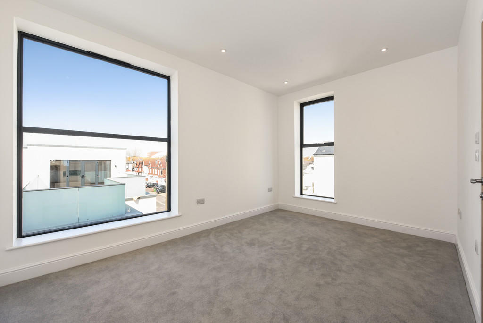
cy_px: 162
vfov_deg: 81.3
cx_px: 242
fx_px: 188
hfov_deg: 104.2
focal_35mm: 14
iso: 320
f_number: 9
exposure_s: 1/200
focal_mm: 14
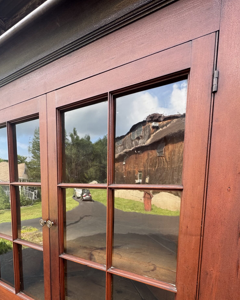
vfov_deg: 80.0
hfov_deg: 70.8
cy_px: 204
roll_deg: -1.6
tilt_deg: -4.6
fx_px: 169
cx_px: 117
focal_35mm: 19
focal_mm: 2.22
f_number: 2.2
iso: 40
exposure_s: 1/99
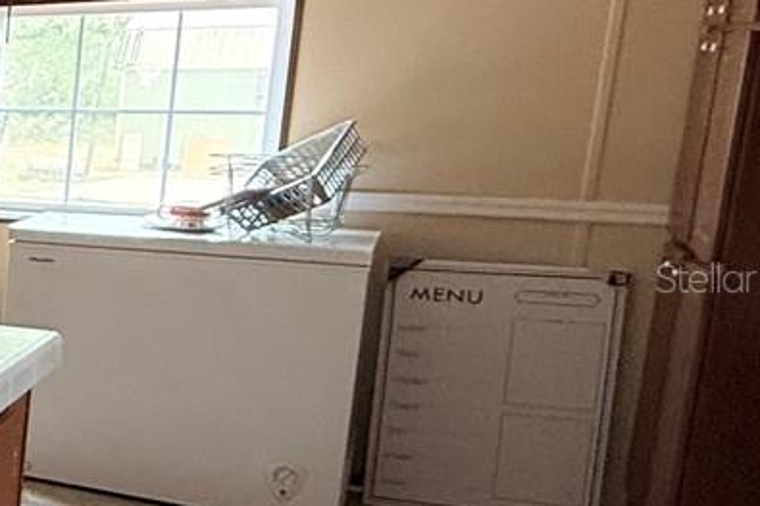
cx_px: -702
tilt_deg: -8.3
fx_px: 1245
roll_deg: +0.4
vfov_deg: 23.0
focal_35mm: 59
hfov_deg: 20.2
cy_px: 277
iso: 400
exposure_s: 1/60
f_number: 2.2
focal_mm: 2.22
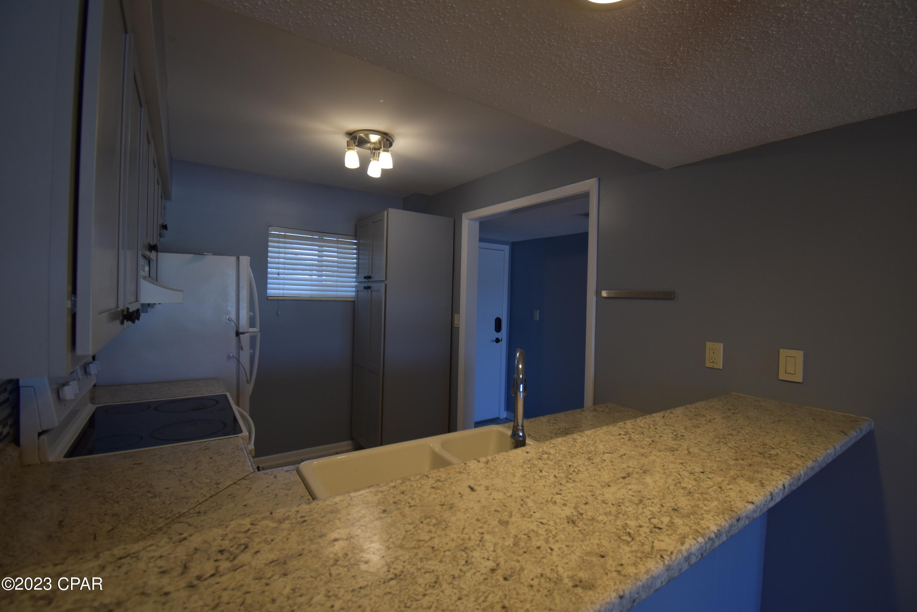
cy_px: 306
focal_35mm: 15
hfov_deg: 100.4
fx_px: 382
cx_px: 458
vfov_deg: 77.3
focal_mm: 10
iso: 400
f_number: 4.5
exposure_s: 1/50
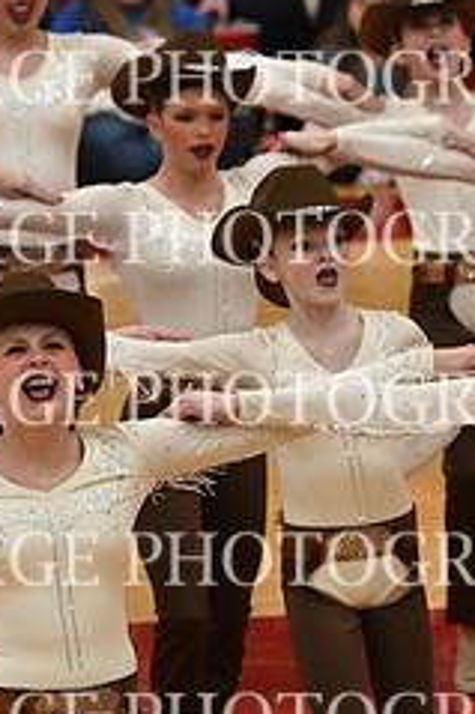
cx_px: 103
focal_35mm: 445
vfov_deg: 4.6
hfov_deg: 3.1
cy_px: 639
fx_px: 8819
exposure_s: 1/400
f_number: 4
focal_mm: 122
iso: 3200
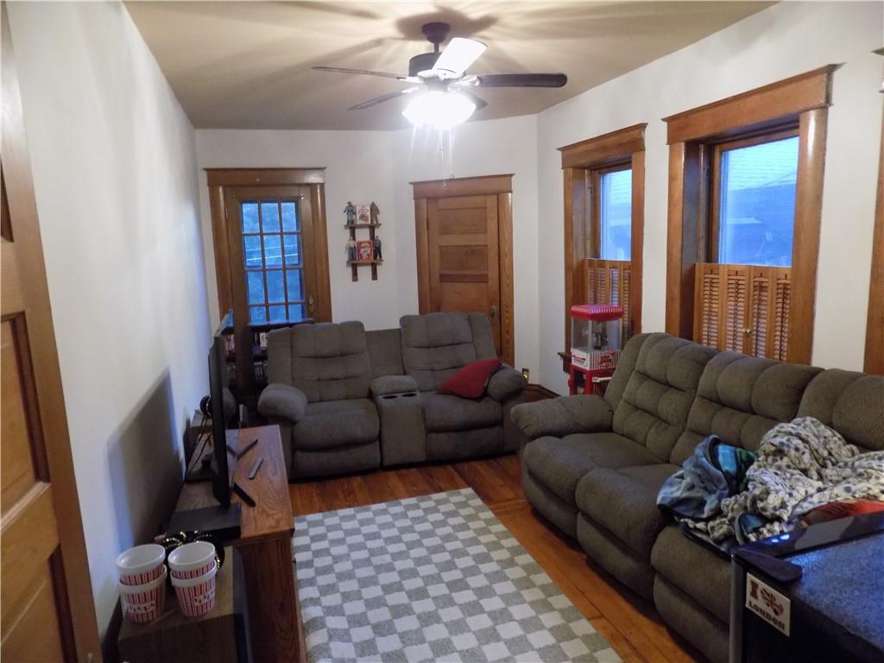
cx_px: 442
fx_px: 587
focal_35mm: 23
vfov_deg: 58.9
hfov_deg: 73.9
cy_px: 332
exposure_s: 1/10
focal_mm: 4
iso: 400
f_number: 3.1
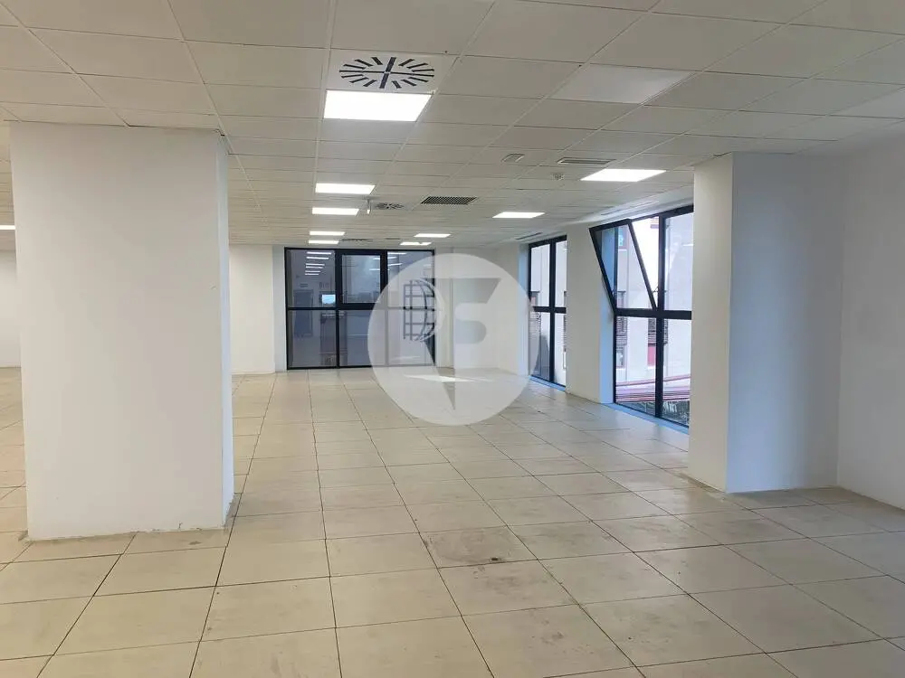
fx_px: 680
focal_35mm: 26
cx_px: 452
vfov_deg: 53.1
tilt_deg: -6.3
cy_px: 339
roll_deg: +0.2
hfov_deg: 67.3
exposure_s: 1/100
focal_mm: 4.25
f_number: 1.8
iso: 32
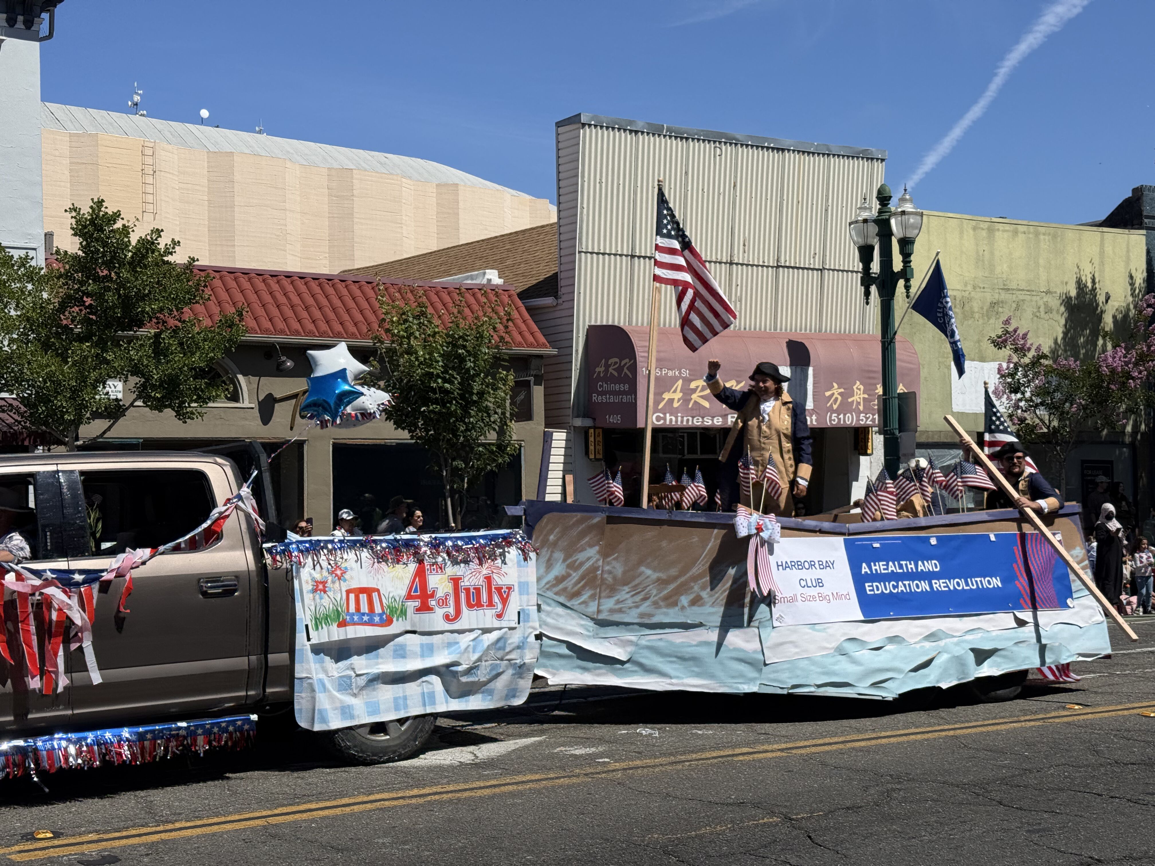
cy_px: 433
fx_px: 1602
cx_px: 578
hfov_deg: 39.7
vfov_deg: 30.3
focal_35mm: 48
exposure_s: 1/7874
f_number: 1.78
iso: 64
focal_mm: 6.76
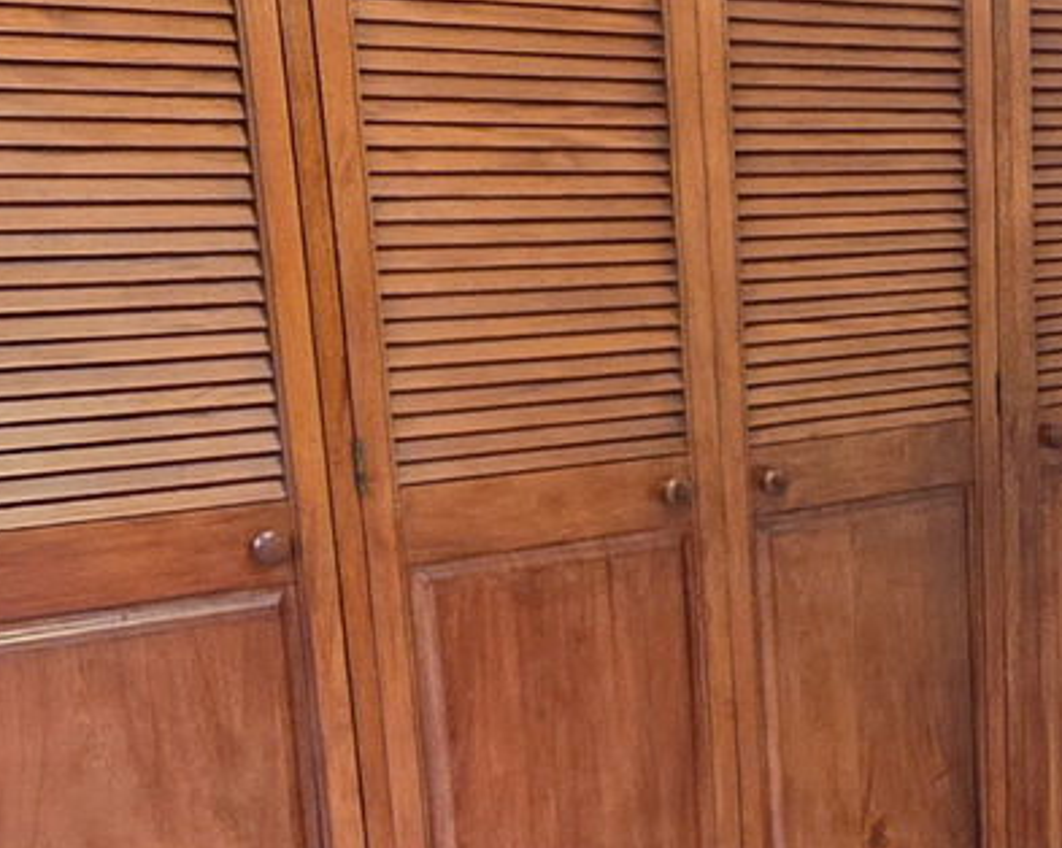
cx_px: 1384
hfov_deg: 26.0
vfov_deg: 24.1
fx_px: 1948
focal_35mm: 62
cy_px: 702
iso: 1000
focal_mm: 2.2
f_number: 1.9
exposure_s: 1/60
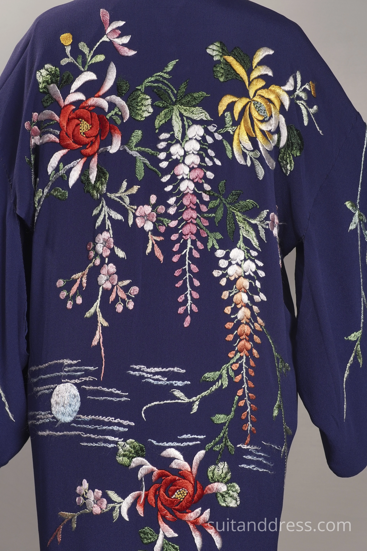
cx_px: 184
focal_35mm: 48
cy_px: 276
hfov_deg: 28.1
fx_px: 734
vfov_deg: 41.1
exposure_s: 1/60
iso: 400
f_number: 6.3
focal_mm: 32
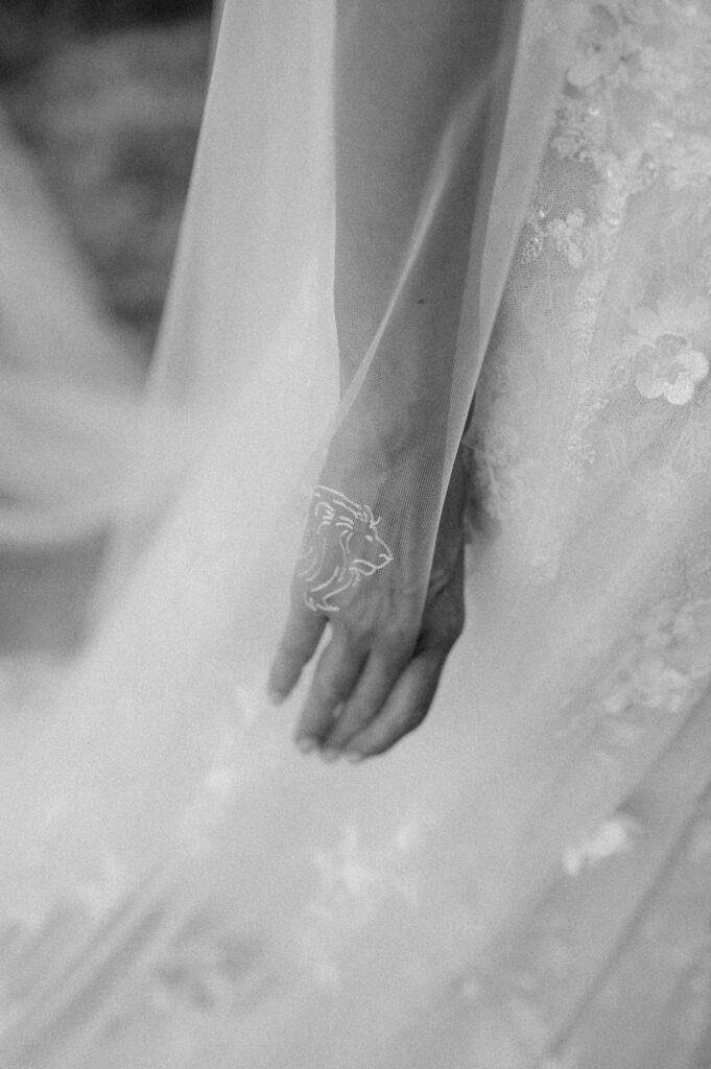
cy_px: 534
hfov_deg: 26.9
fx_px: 1484
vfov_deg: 39.6
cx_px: 356
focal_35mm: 50
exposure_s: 1/400
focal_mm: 50
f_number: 2.5
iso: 500
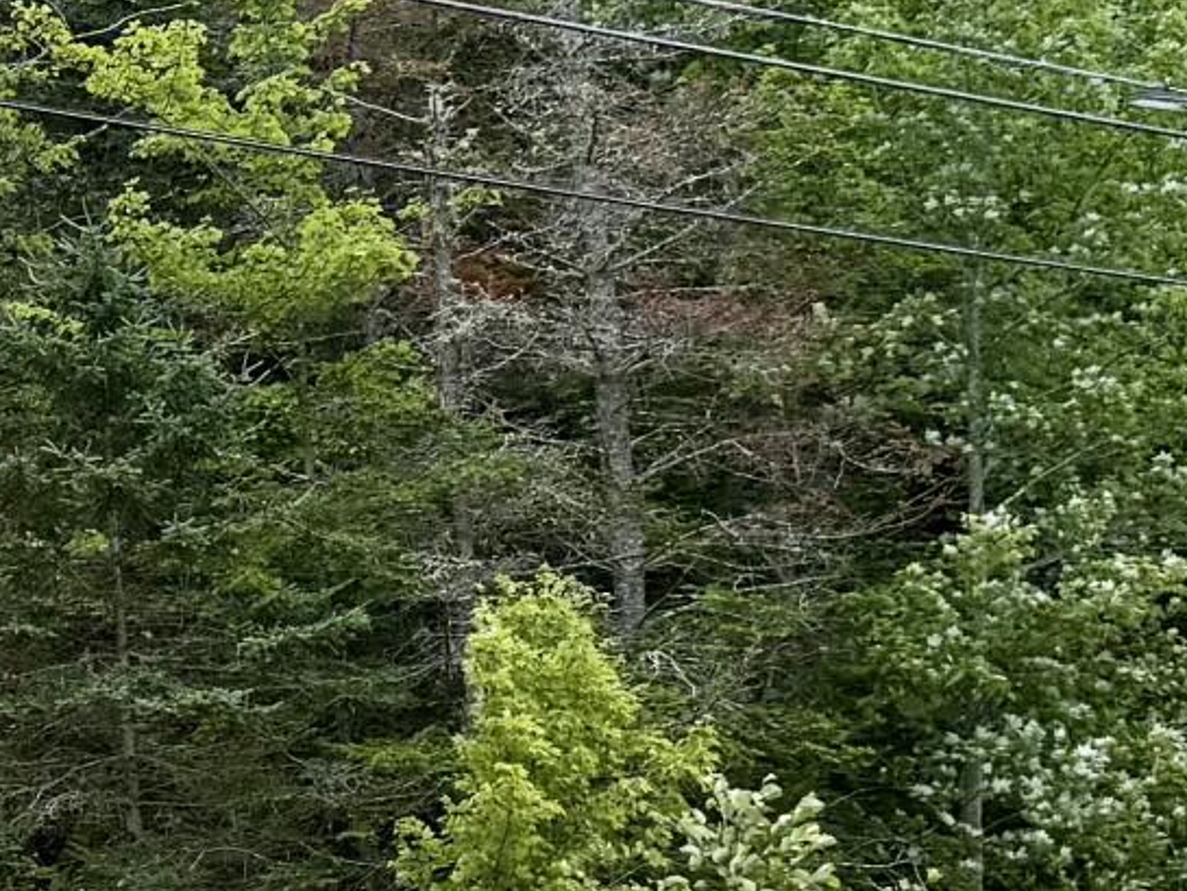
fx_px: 4527
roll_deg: +1.3
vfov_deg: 11.2
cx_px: -688
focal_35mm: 132
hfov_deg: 13.9
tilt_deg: +6.9
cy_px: 523
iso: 100
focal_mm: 6.76
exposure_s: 1/2445
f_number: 1.78
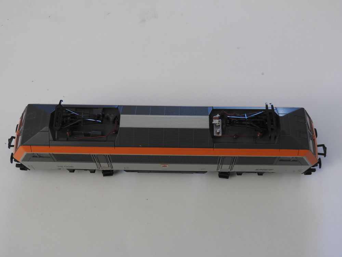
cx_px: 171
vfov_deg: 32.2
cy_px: 128
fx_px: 445
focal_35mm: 45
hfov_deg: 42.1
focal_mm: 8.1
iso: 400
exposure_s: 1/13
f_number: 4.5
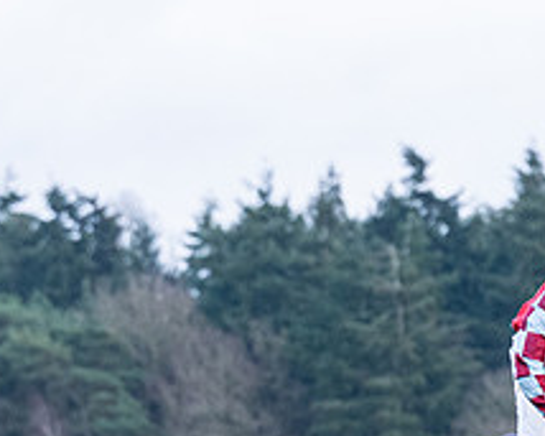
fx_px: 8609
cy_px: 571
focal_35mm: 534
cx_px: 699
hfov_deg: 3.6
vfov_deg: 2.9
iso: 1000
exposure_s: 1/400
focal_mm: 120
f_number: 4
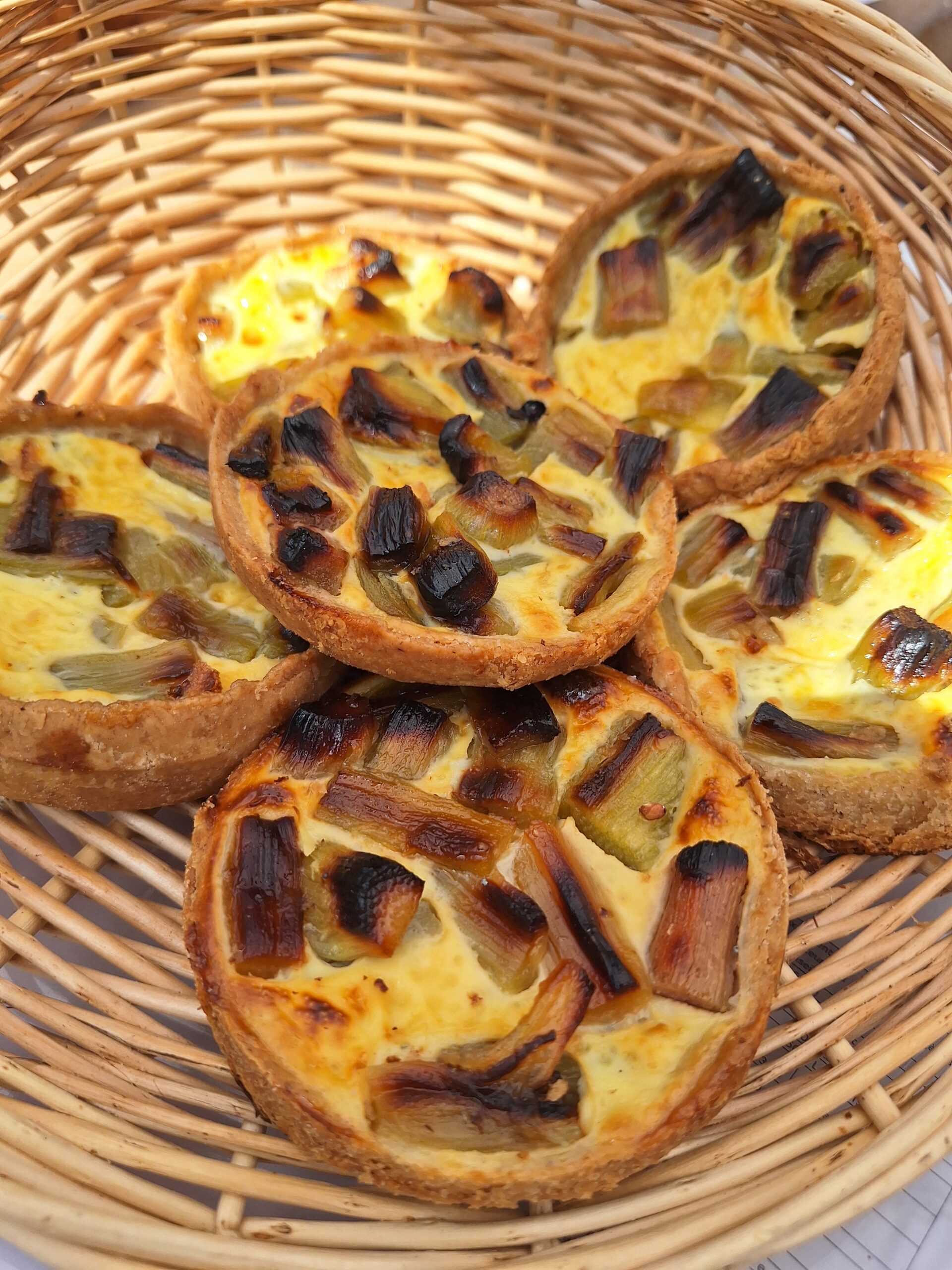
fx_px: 843
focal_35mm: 23
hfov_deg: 58.9
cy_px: 635
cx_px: 476
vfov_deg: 73.9
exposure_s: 1/1770
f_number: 1.8
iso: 40
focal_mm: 5.54
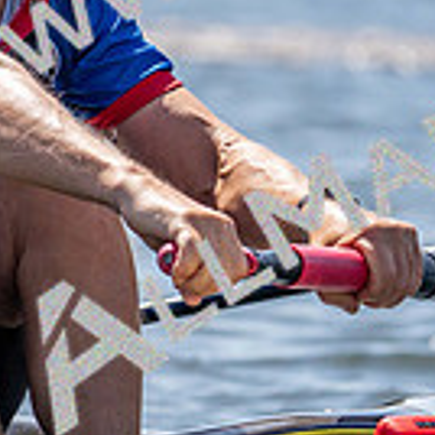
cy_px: 128
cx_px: -240
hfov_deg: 1.6
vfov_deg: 1.6
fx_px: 15881
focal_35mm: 1117
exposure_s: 1/2000
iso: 320
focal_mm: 303
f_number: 6.3
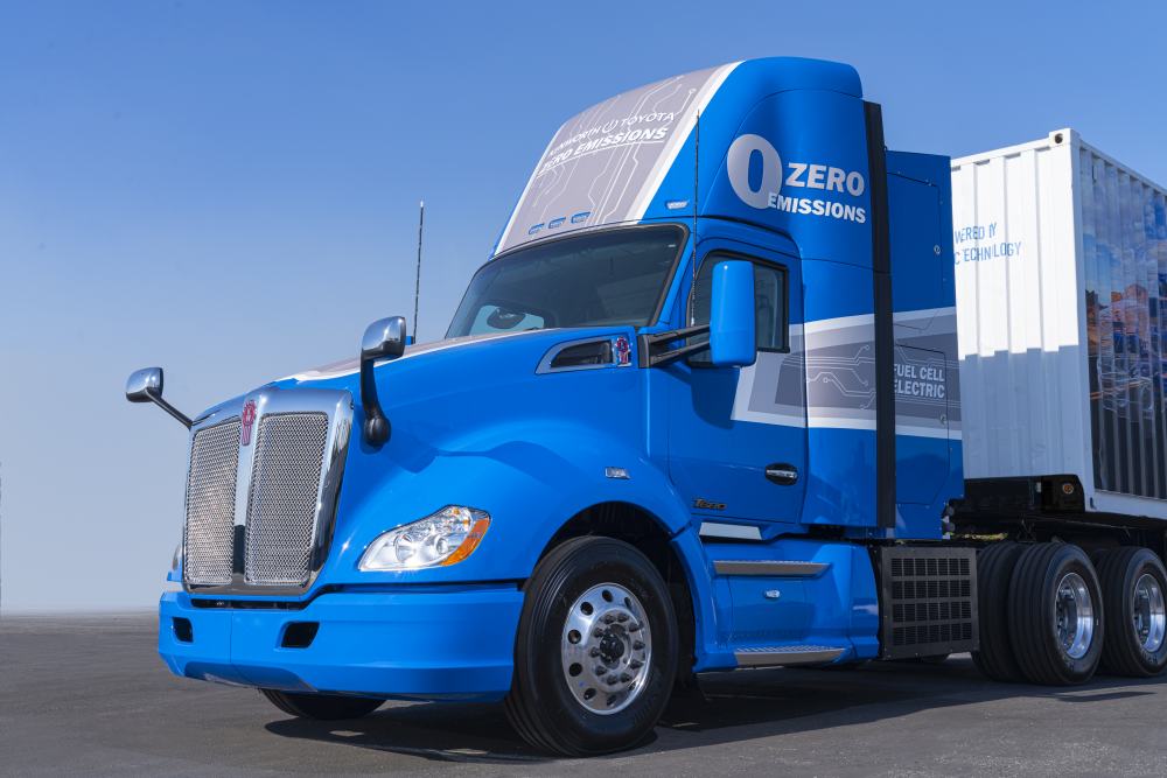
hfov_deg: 48.5
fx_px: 1297
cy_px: 389
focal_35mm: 40
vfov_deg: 33.4
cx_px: 584
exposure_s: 1/100
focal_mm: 40
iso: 100
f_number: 11
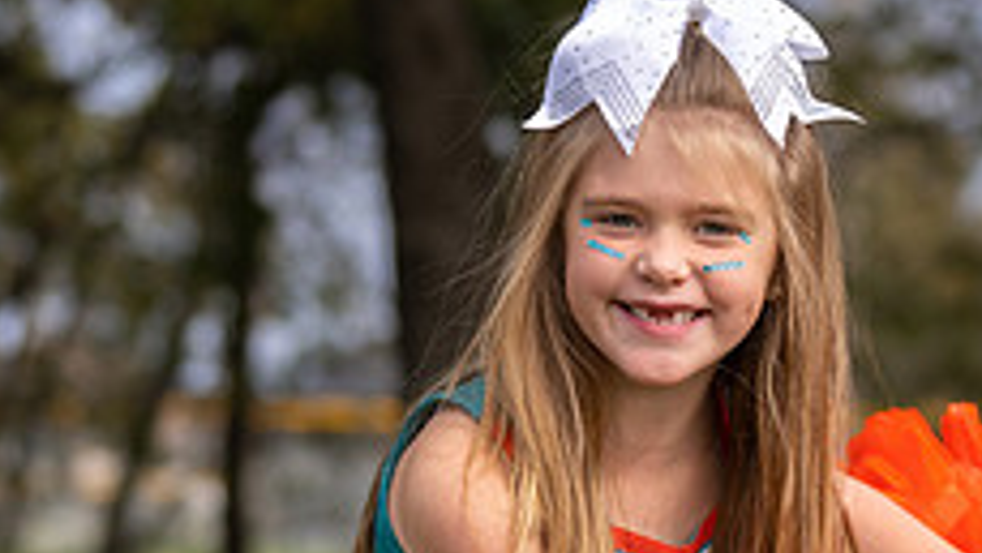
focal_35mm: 292
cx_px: 603
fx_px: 7606
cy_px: 339
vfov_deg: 4.2
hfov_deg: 7.4
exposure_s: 1/1600
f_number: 2.8
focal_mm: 70
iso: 100
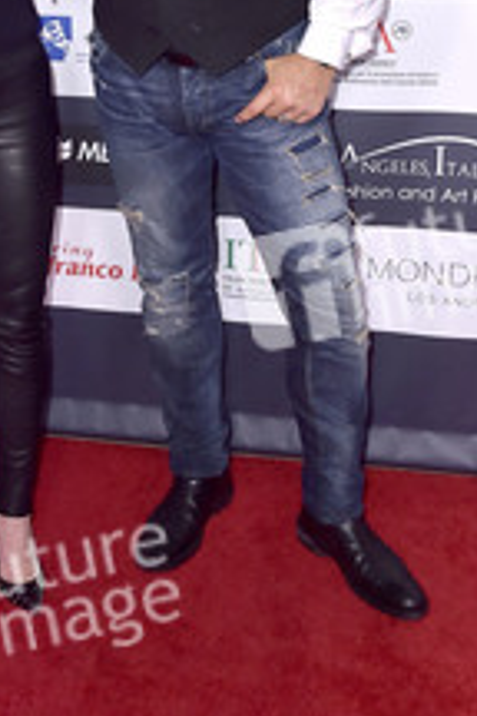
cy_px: 106
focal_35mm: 50
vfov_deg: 37.6
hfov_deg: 26.6
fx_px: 994
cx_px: 108
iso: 500
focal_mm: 27
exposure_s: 1/320
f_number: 6.3
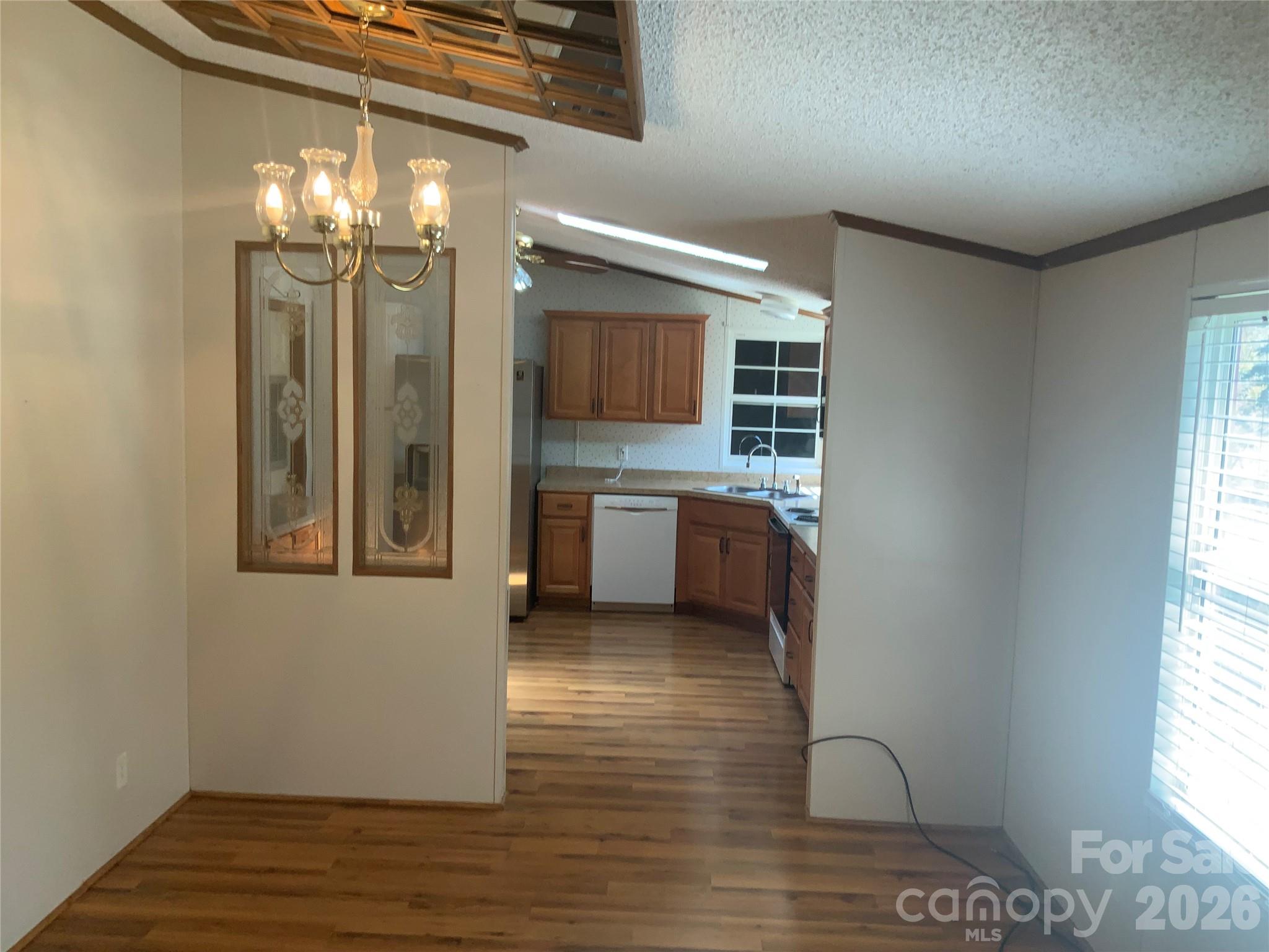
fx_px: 1063
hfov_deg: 61.7
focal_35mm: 29
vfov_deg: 48.2
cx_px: 634
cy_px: 476
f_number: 1.8
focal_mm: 3
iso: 40
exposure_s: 1/60
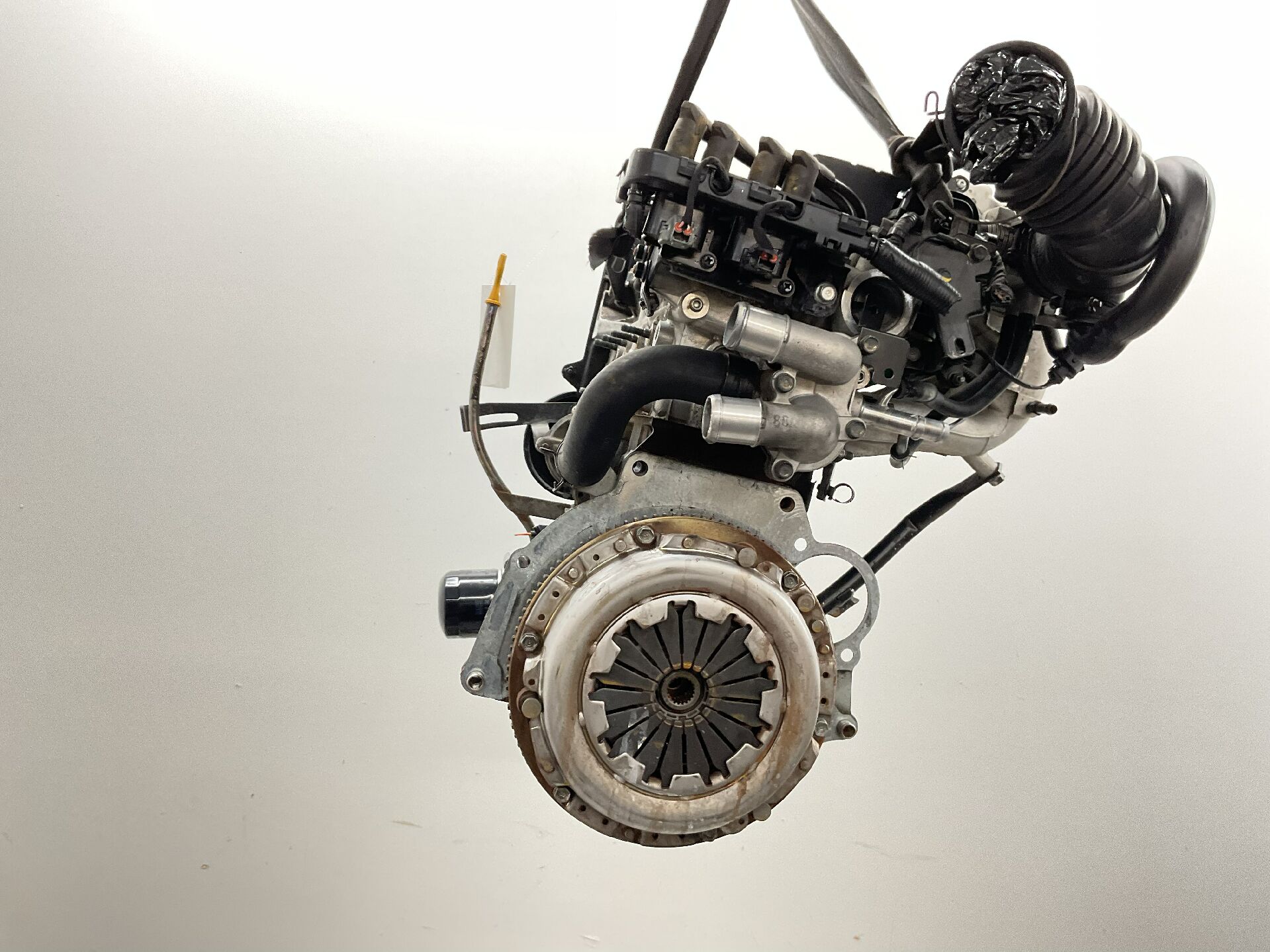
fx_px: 1064
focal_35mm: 29
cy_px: 476
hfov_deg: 61.7
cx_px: 635
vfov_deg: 48.2
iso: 80
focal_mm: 3
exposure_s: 1/50
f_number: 1.8
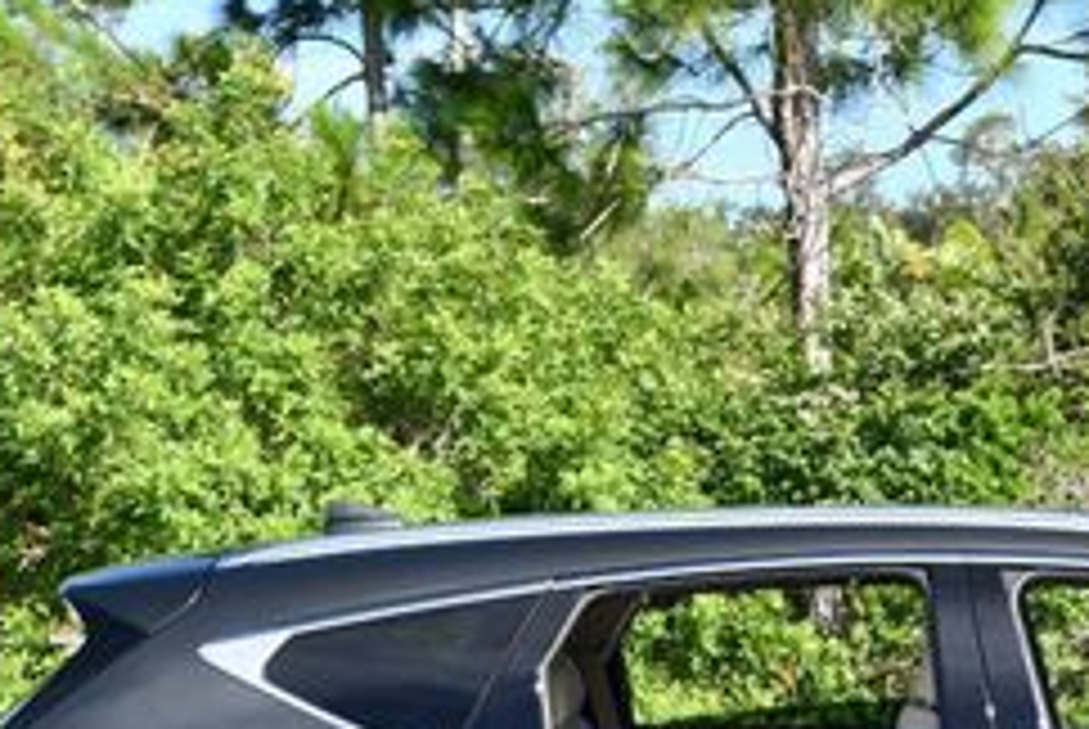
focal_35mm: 148
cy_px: 738
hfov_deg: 13.7
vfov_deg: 9.2
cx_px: 1084
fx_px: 4482
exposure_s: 1/250
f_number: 8
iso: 200
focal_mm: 28
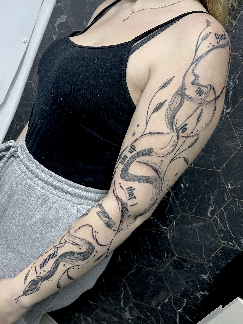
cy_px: 162
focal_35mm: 26
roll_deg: -31.7
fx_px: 243
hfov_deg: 53.1
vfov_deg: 67.3
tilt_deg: -21.9
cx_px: 122
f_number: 1.5
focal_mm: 5.7
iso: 125
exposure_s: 1/88
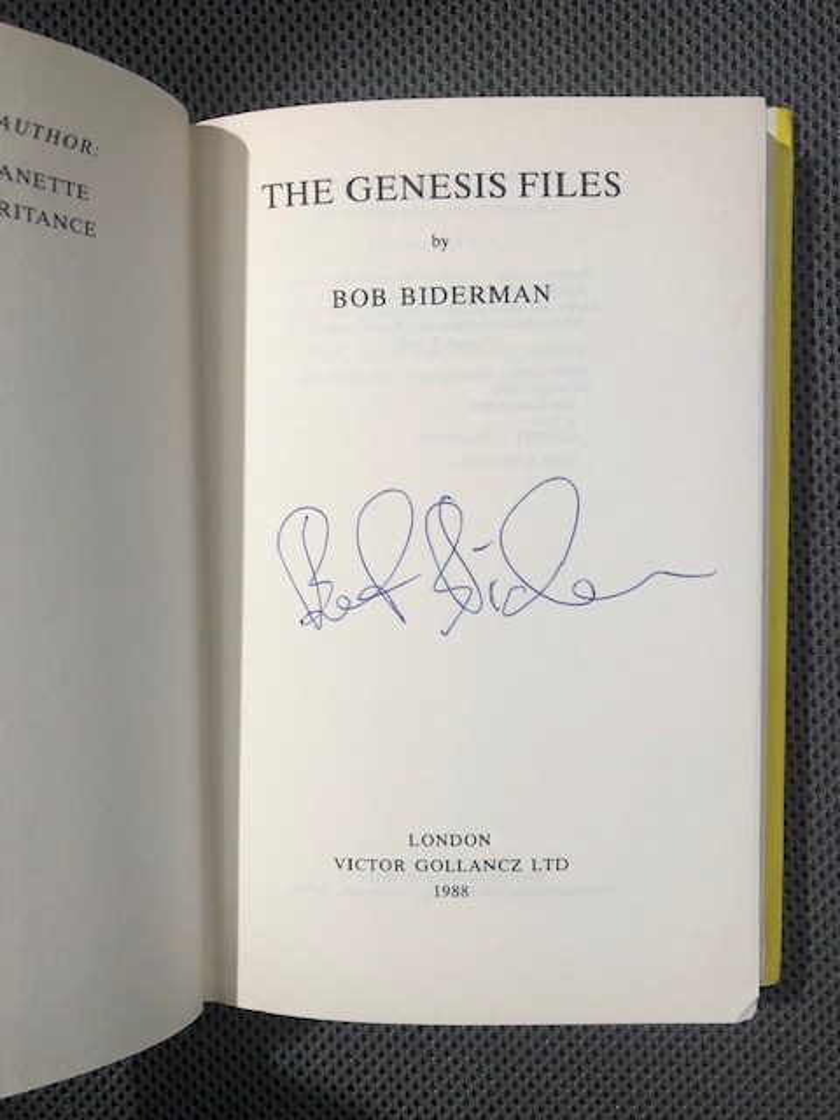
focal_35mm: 28
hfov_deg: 49.7
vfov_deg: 63.4
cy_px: 560
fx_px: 906
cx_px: 420
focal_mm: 3.99
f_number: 1.8
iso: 32
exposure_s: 1/30
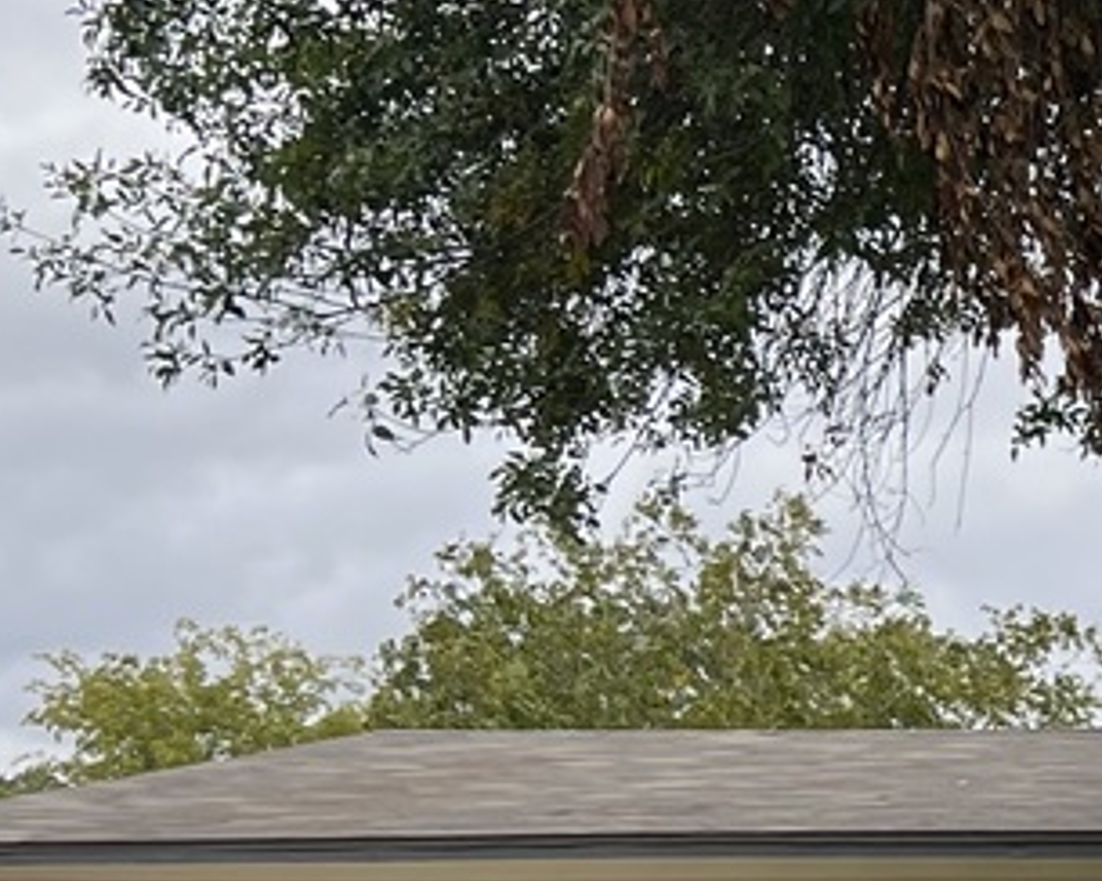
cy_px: 816
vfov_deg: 12.7
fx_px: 3914
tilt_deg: +5.1
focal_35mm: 120
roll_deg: -0.1
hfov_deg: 14.8
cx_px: 1684
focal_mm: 5.7
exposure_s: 1/909
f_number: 1.5
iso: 50
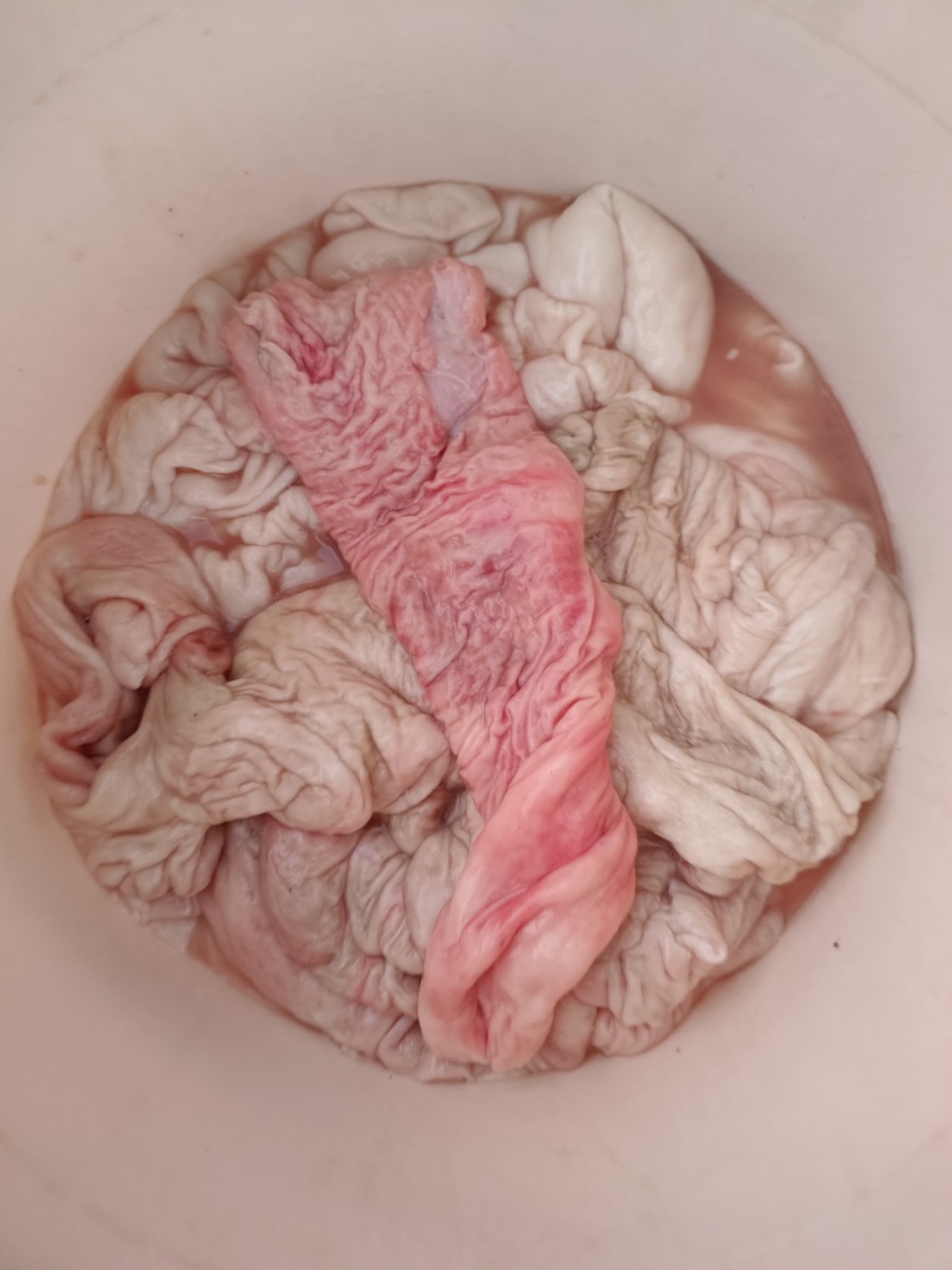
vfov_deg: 69.4
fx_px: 917
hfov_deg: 54.9
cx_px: 476
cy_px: 635
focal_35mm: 25
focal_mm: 4.71
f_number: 1.79
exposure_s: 1/25
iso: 3024
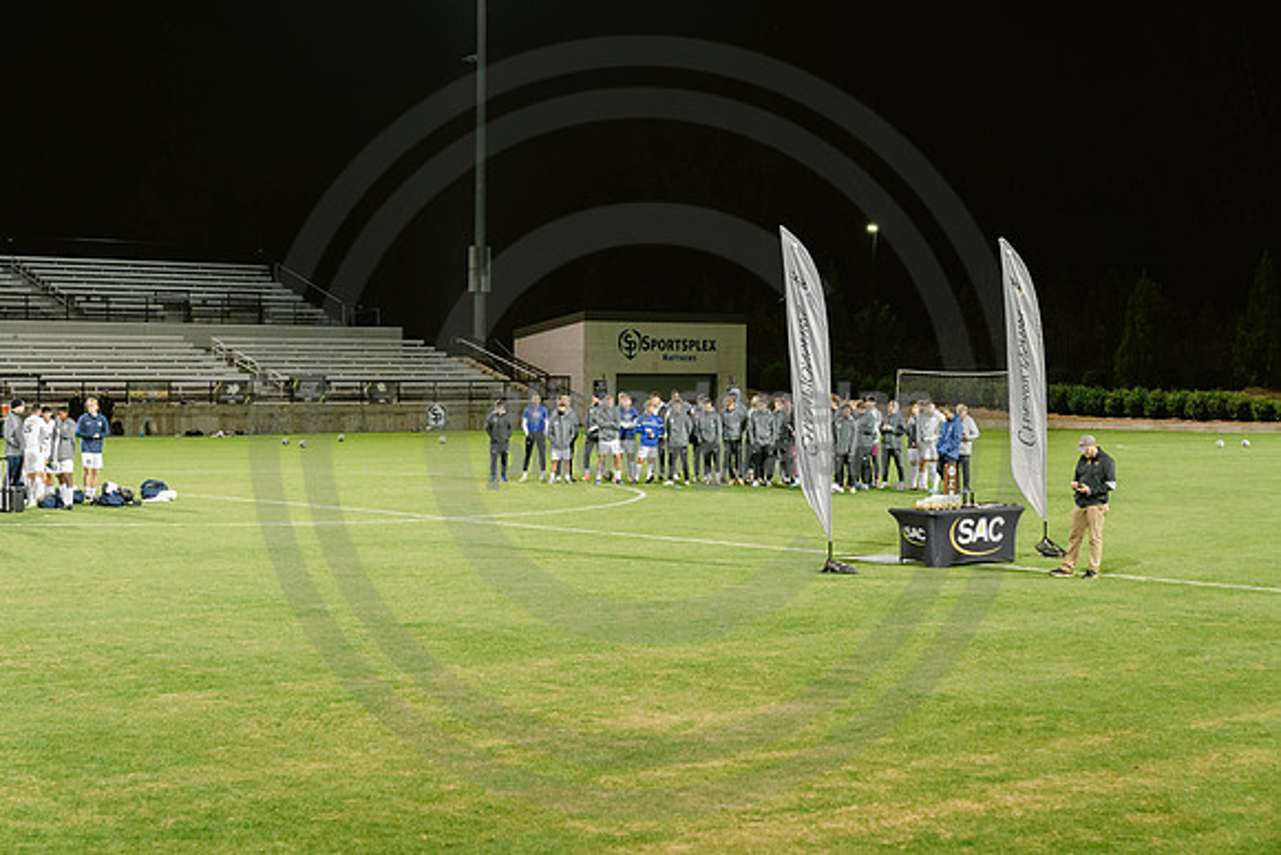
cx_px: 640
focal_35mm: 70
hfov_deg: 28.8
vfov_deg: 19.5
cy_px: 428
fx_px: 2491
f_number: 4
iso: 2000
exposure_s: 1/160
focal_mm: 70
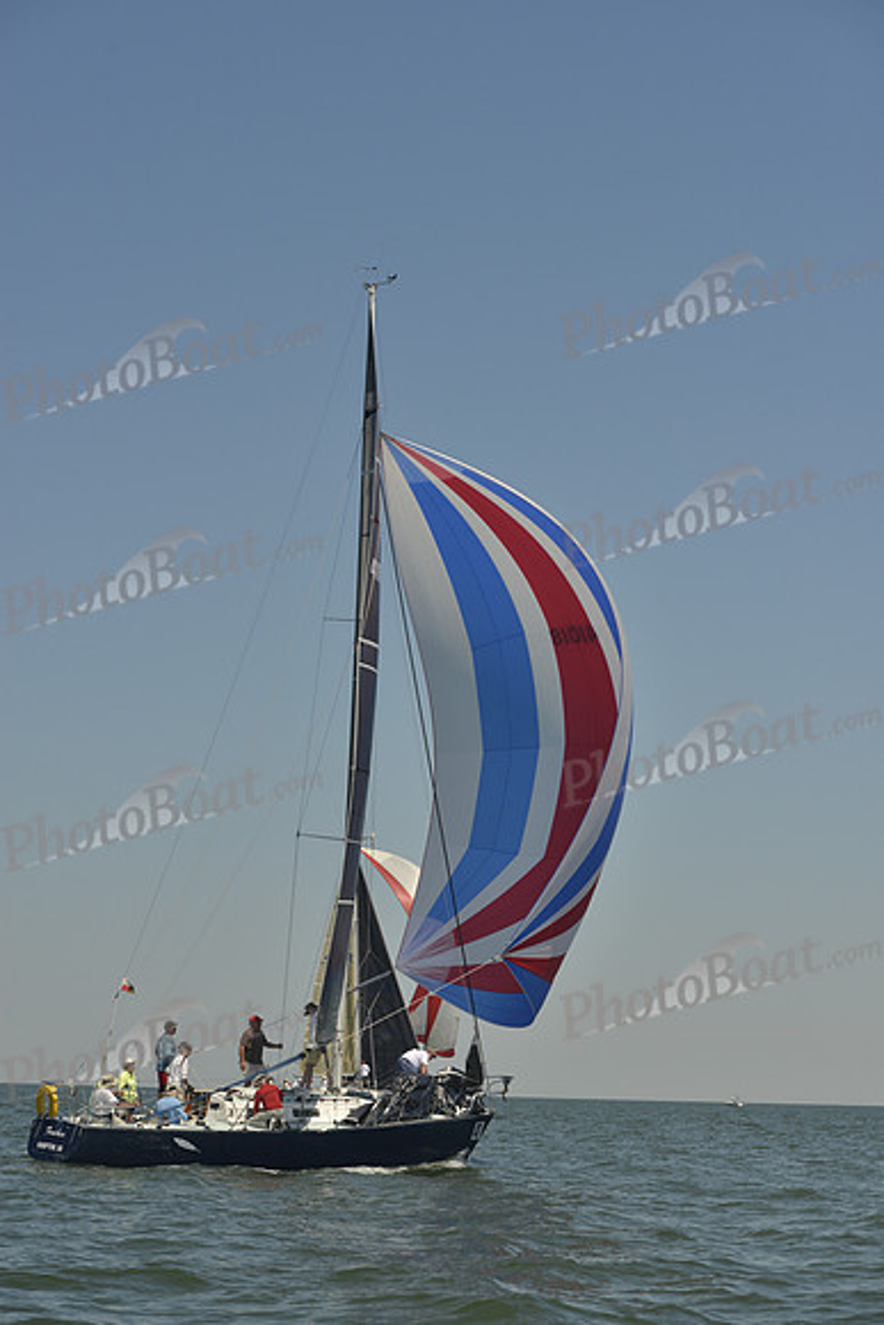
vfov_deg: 28.8
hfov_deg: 19.5
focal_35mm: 70
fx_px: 2577
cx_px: 442
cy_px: 662
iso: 200
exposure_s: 1/640
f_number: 8
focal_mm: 70
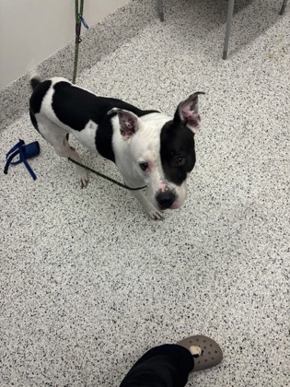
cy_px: 194
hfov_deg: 53.1
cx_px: 145
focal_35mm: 26
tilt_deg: -68.8
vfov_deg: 67.3
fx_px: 290
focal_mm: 5.96
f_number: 1.6
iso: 64
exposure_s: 1/120
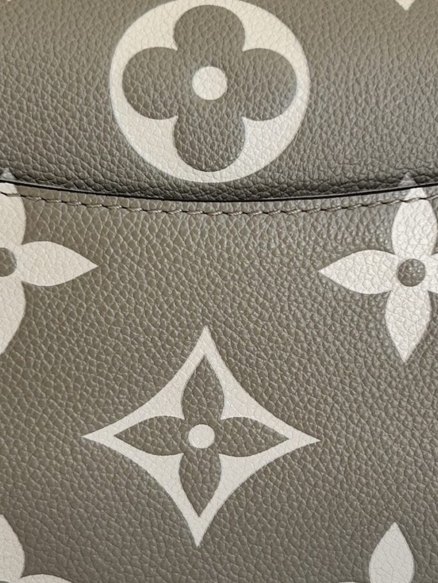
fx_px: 1264
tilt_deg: -12.5
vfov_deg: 26.0
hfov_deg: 19.6
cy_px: 252
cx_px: 192
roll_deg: -1.2
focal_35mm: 75
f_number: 1.5
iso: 32
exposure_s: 1/121
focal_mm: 5.7
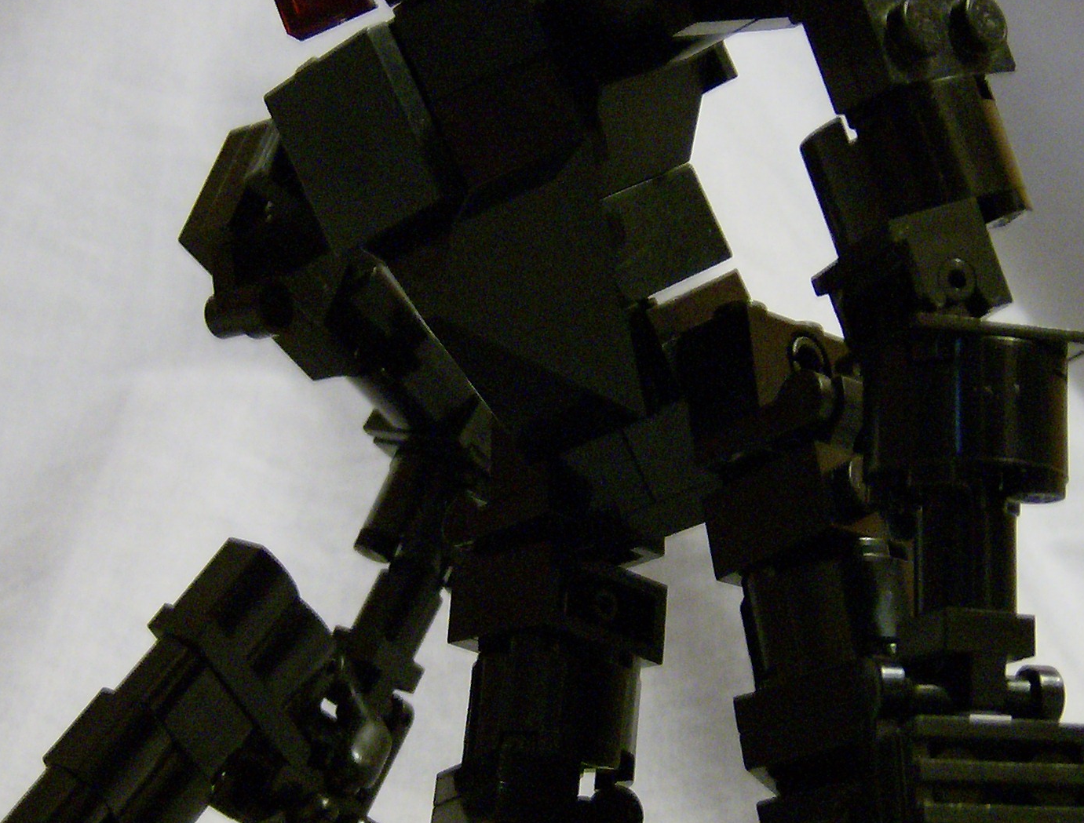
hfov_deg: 26.5
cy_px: 456
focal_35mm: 73
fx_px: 2297
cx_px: 444
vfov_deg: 20.3
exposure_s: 1/7.11
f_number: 2.8
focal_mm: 6
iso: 200
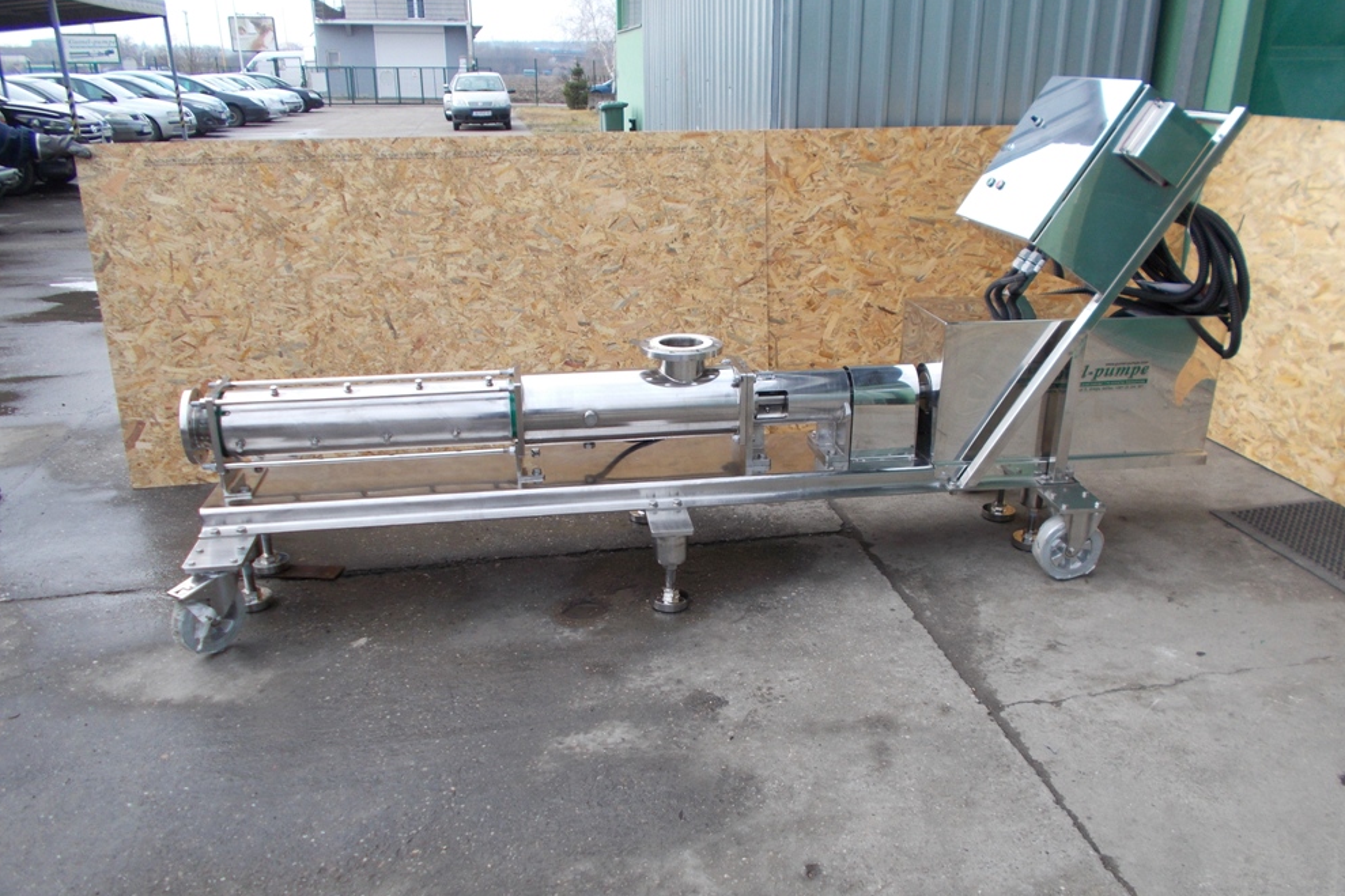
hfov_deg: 65.5
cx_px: 695
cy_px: 488
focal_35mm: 28
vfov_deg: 46.3
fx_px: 1046
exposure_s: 1/320
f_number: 3.2
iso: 80
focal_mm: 4.6
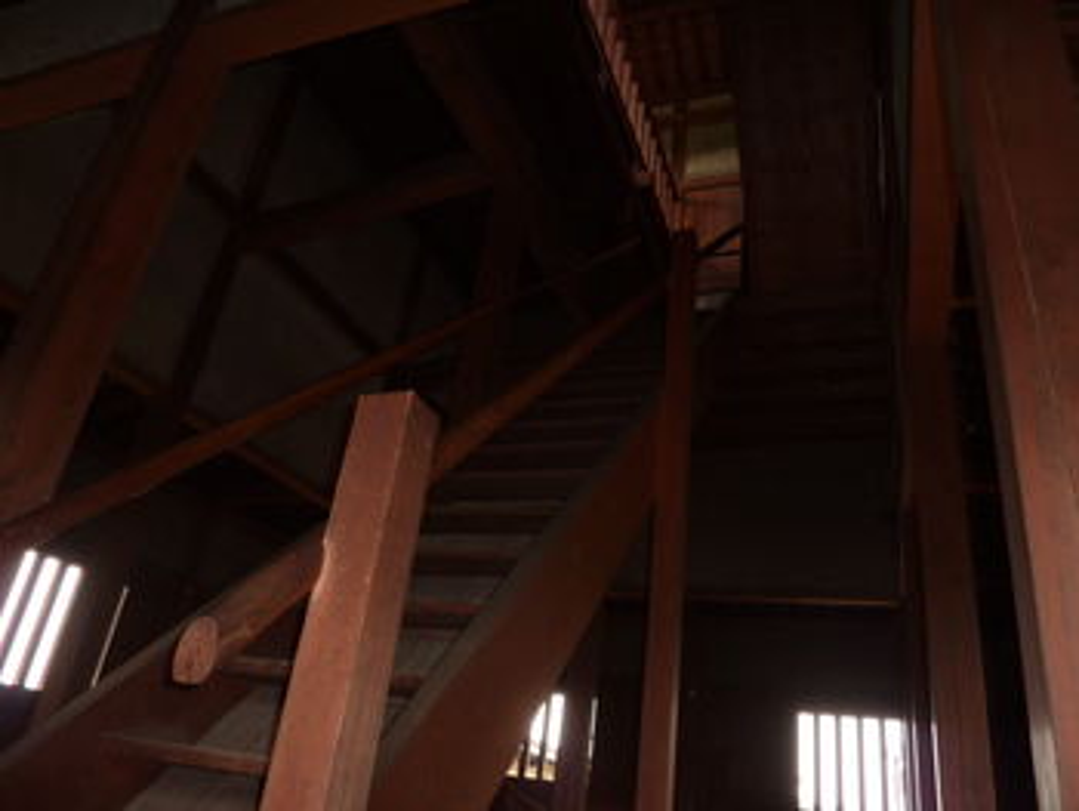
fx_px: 780
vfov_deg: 54.9
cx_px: 540
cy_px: 406
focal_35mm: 25
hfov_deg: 69.4
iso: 80
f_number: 3.3
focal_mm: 4.1
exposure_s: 1/30
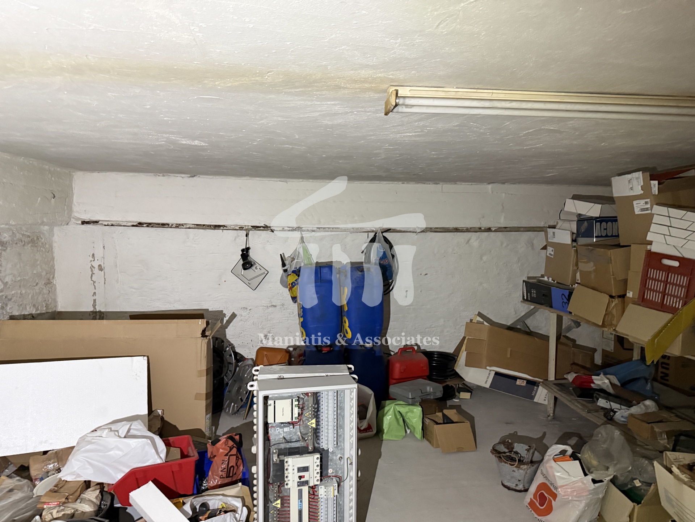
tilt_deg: -2.5
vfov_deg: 56.8
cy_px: 261
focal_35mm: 24
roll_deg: -0.6
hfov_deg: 71.6
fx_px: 482
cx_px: 348
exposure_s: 1/60
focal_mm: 6.76
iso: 800
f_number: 1.78
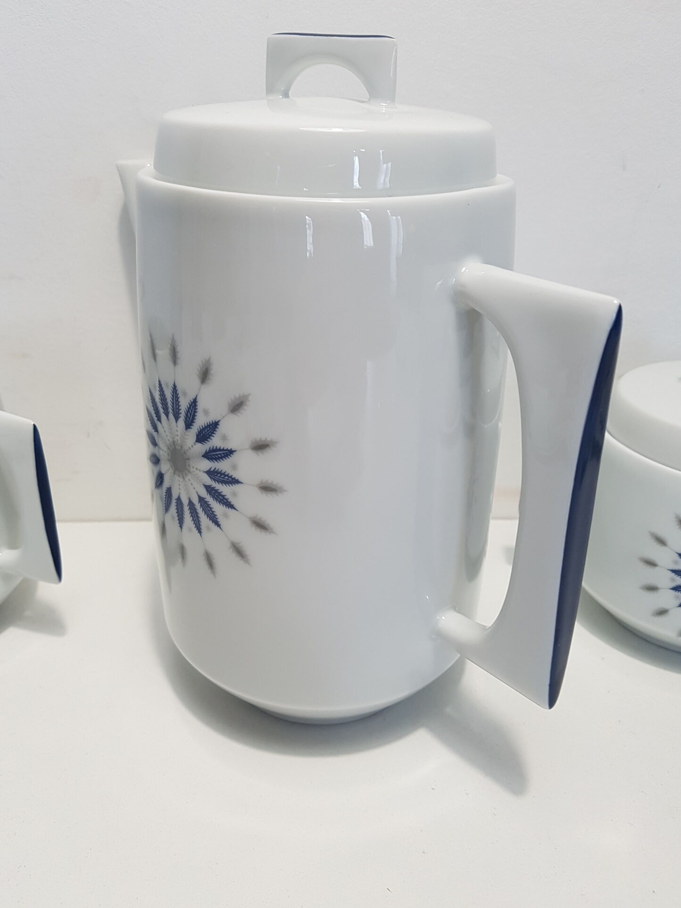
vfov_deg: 65.3
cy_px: 454
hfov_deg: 51.3
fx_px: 708
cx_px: 346
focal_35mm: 27
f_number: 1.7
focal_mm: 4.2
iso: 125
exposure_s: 1/50
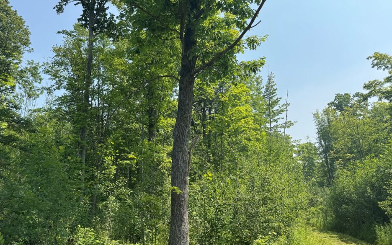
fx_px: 310
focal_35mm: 29
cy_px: 152
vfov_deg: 42.8
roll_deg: +0.6
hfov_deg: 64.5
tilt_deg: +8.7
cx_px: 174
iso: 80
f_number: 1.78
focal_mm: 6.76
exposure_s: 1/2506
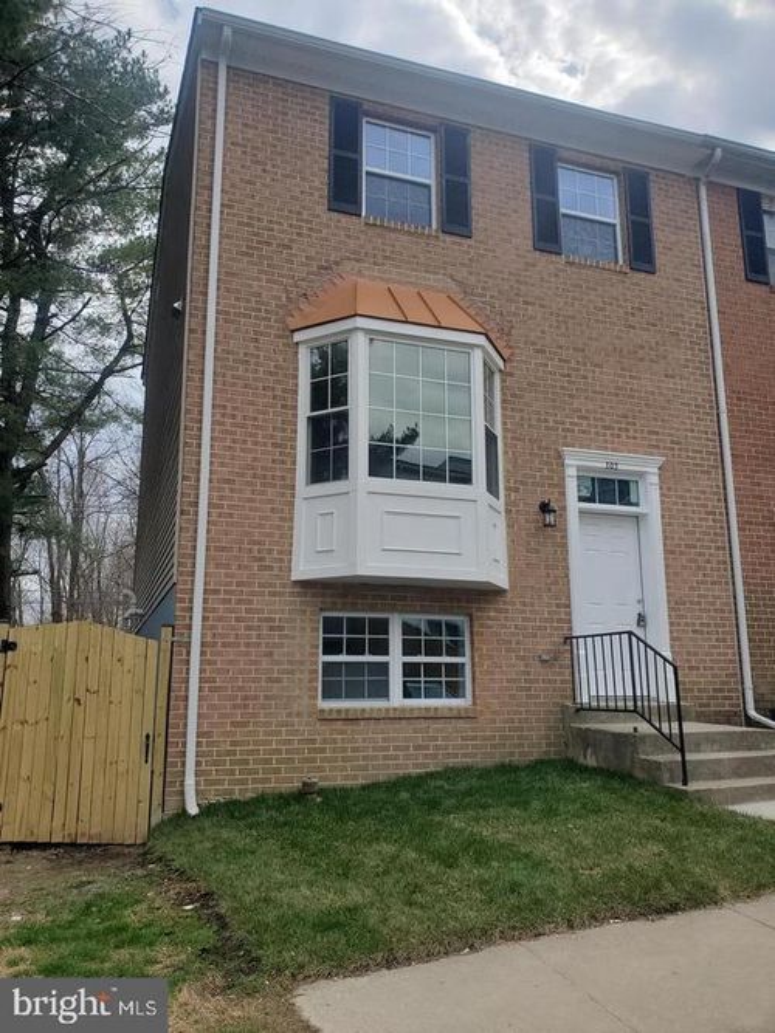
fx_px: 776
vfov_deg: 67.3
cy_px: 516
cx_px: 388
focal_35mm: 26
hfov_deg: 53.0
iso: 50
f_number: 2.4
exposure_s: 1/1332
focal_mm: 4.3
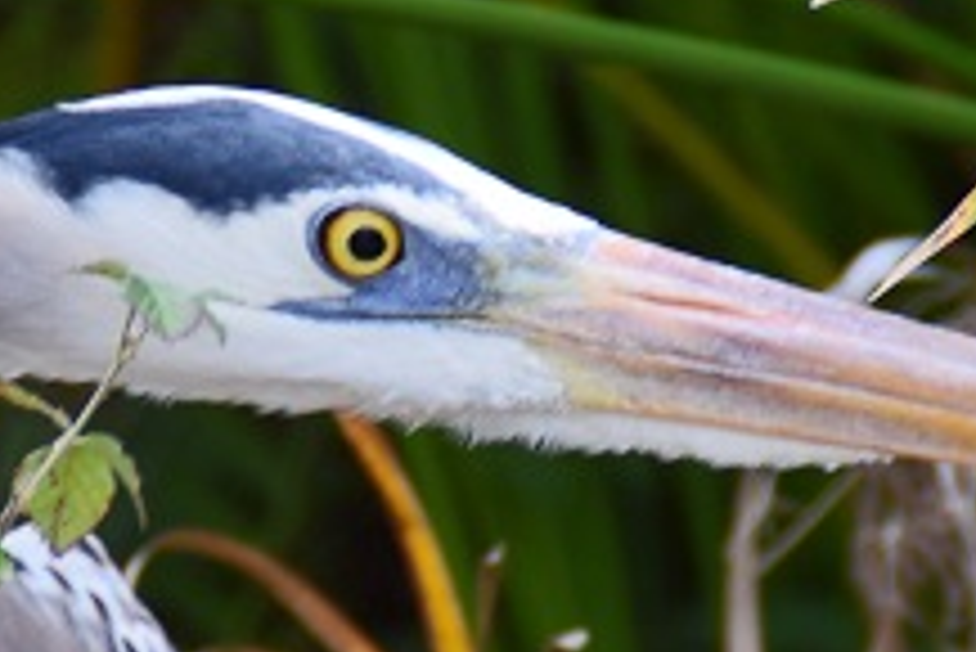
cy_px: 277
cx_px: 283
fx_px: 29950
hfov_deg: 1.9
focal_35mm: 1104
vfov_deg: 1.2
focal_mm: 200
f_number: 6.3
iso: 250
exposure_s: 1/250
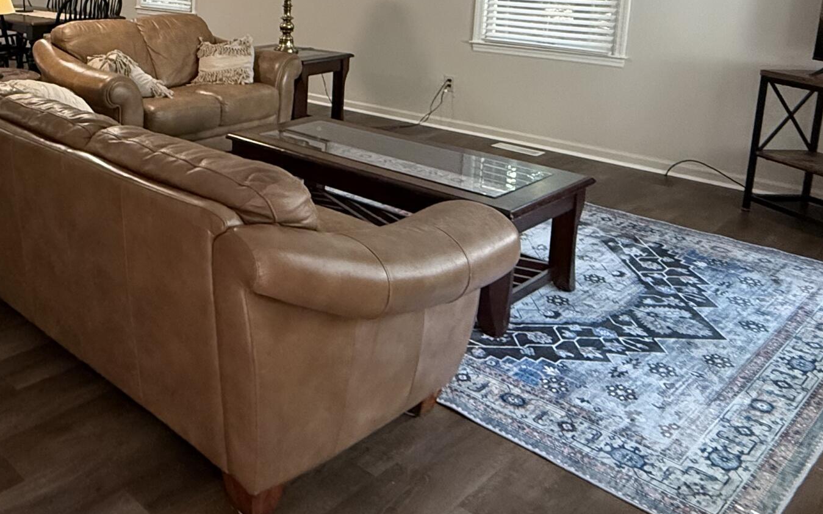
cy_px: 45
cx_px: 61
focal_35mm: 33
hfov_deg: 50.5
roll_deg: -0.3
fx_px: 740
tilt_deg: -7.7
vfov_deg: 35.9
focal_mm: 2.22
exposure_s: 1/120
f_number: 2.2
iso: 640
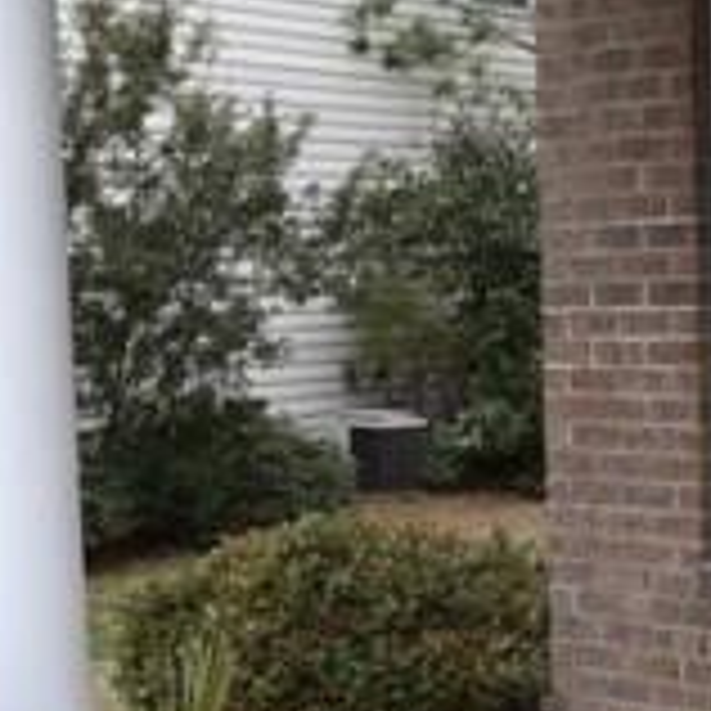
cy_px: 511
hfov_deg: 18.6
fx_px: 2161
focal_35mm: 93
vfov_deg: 18.6
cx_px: 536
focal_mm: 18
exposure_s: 1/250
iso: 250
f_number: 8
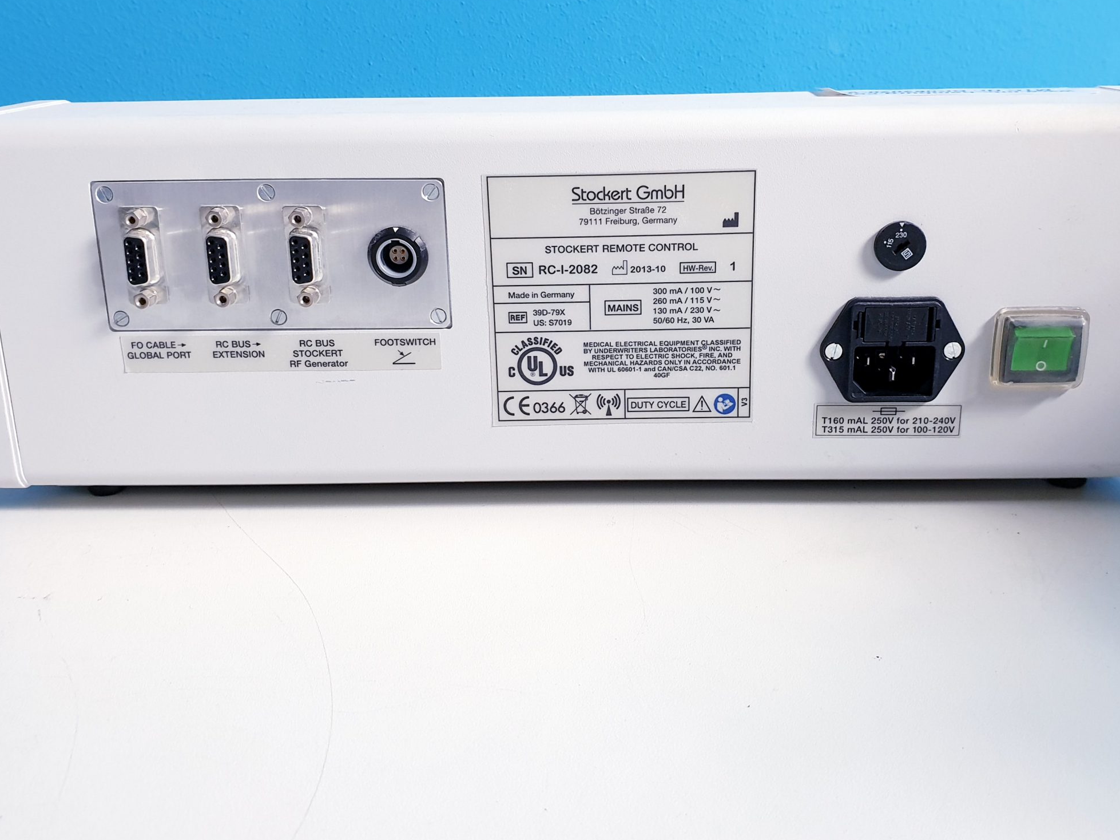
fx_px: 1100
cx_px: 591
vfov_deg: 41.7
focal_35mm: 34
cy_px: 358
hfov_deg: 53.9
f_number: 2.4
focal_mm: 4.3
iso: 200
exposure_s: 1/50
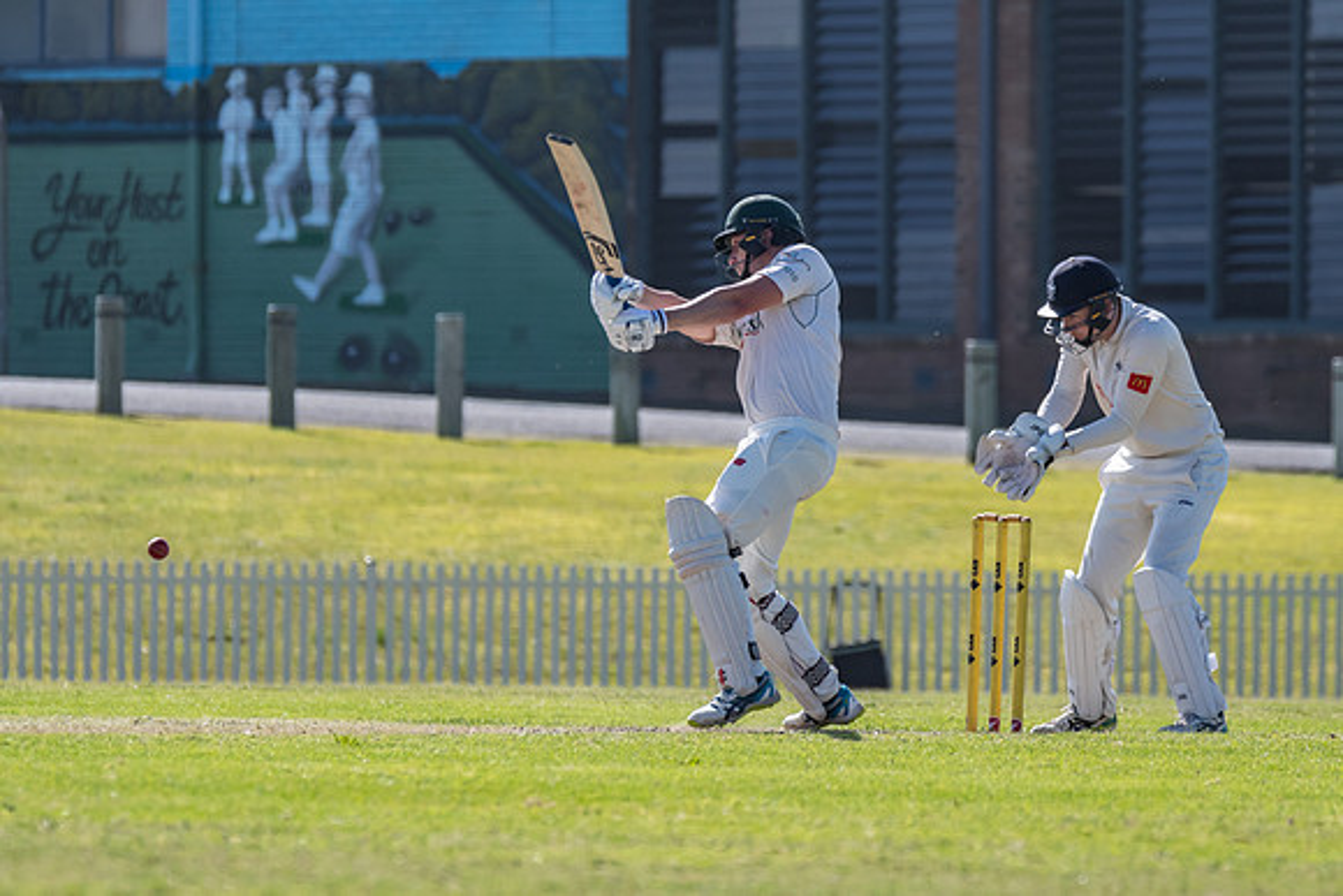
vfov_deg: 2.5
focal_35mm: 546
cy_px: 448
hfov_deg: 3.8
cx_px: 669
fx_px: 20362
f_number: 7.1
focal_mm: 360
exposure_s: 1/2500
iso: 640
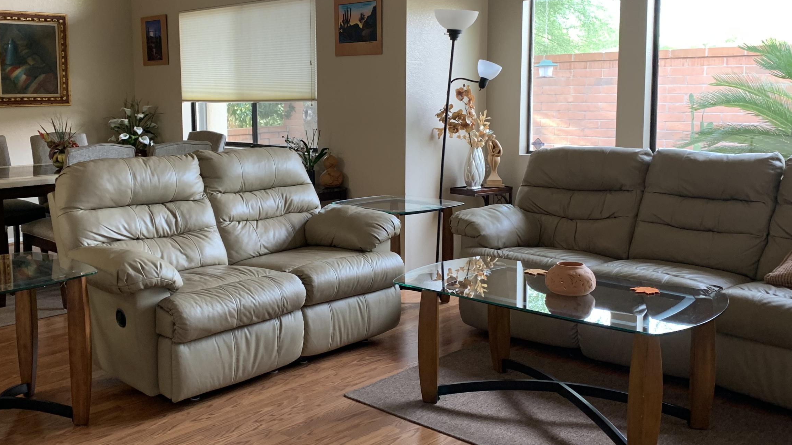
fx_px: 777
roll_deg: -0.1
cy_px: 185
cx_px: 339
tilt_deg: -6.2
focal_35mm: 37
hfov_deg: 53.8
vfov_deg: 31.9
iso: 125
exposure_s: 1/60
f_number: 1.8
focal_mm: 4.25
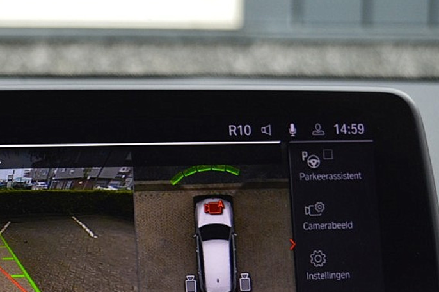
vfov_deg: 13.9
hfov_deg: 20.4
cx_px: 49
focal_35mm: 98
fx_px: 1194
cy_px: 189
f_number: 4.5
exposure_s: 1/60
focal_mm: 32
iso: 800
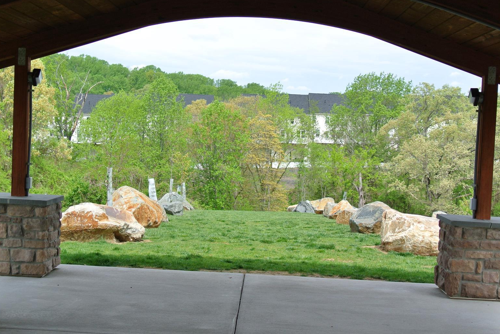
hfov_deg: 30.9
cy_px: 183
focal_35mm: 65
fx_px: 904
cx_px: 229
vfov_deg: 21.0
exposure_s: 1/400
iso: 100
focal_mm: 18.2
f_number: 4.5
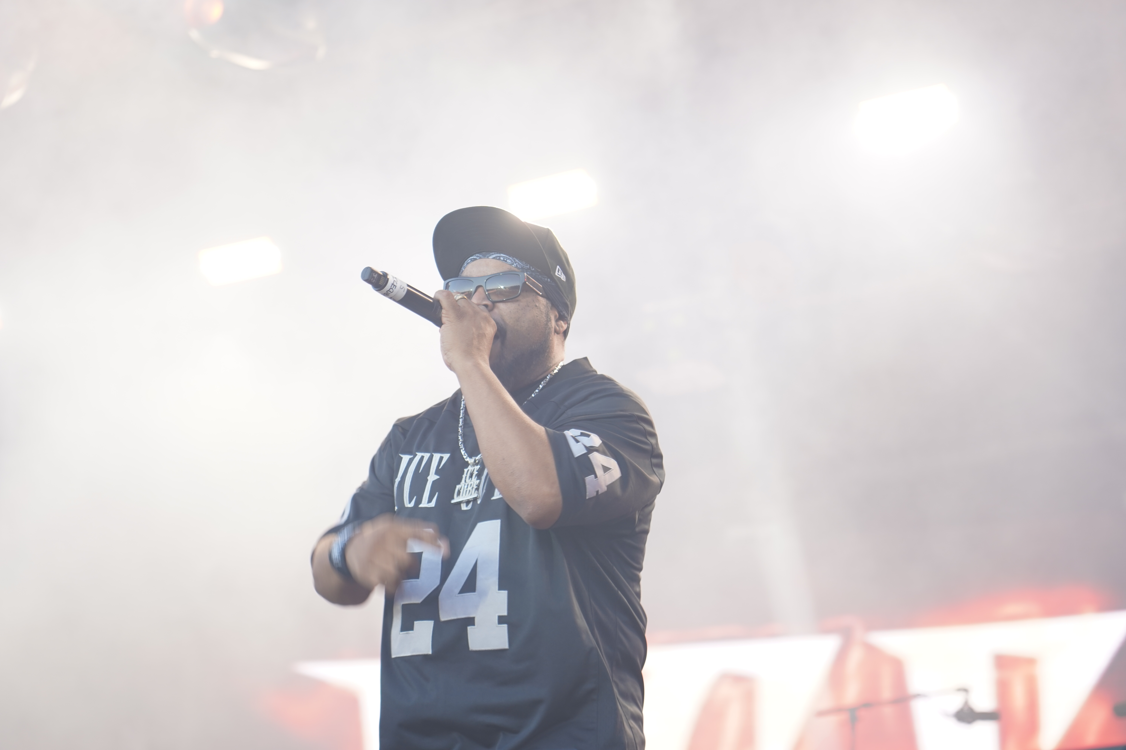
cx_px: 563
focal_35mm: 105
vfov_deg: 13.0
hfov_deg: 19.5
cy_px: 375
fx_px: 3284
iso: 250
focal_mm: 105
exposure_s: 1/160
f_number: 4
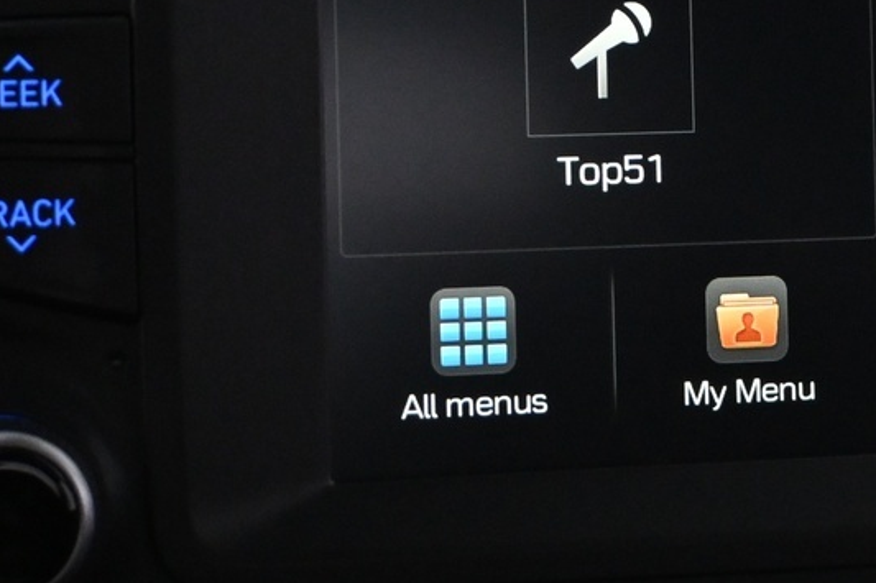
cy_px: 15
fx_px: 3770
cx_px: 749
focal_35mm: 155
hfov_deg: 13.2
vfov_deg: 8.8
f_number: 5
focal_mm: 34
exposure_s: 1/100
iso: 3200
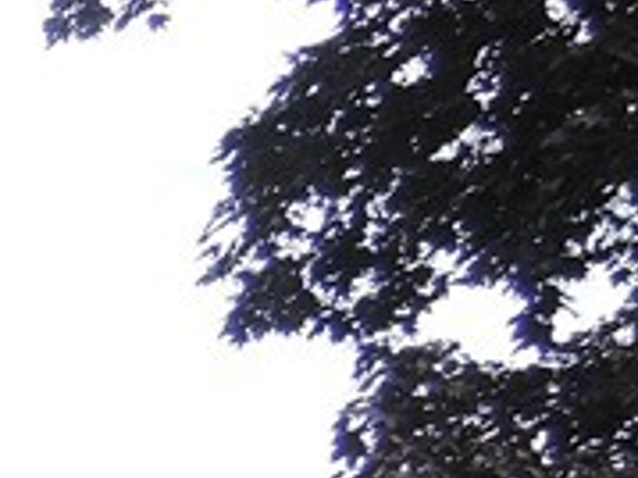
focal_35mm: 200
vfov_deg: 7.1
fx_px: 3684
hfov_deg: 8.6
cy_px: 1020
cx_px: -1105
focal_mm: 7.5
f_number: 3.5
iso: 80
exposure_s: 1/60
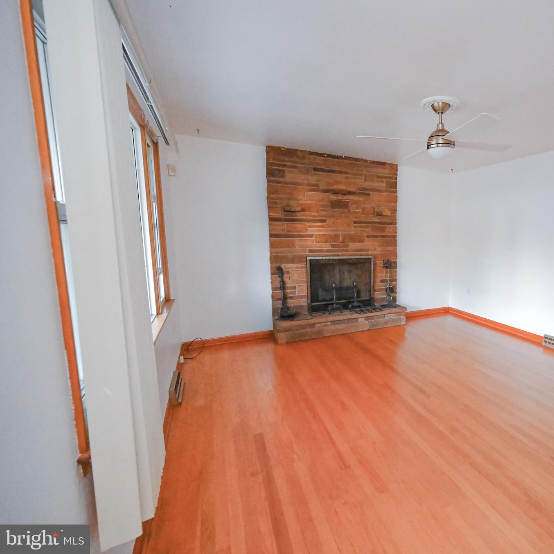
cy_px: 275
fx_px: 326
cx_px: 418
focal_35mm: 18
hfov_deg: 74.7
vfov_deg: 80.7
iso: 16000
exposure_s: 1/200
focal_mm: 14
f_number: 4
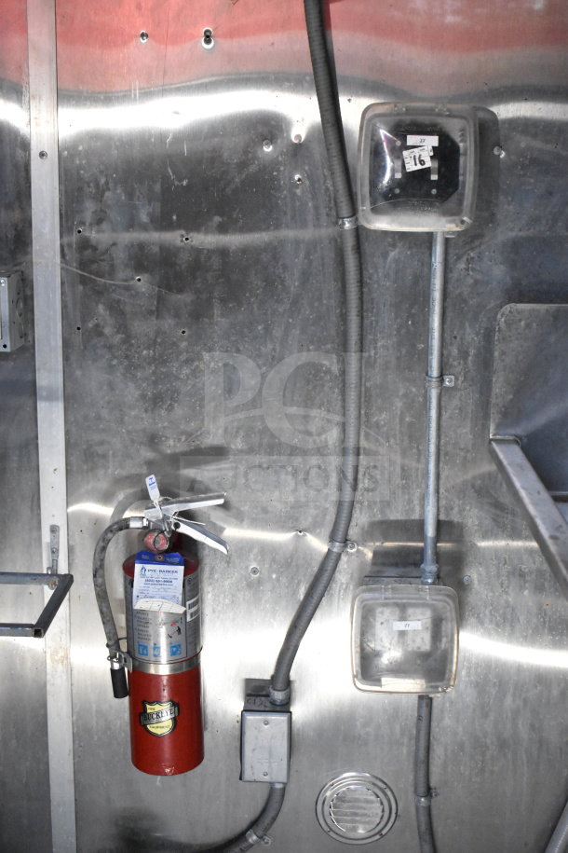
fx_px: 1136
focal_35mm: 48
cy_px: 426
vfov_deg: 41.1
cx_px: 284
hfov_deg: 28.1
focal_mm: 32
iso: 7200
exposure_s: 1/50
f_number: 4.5
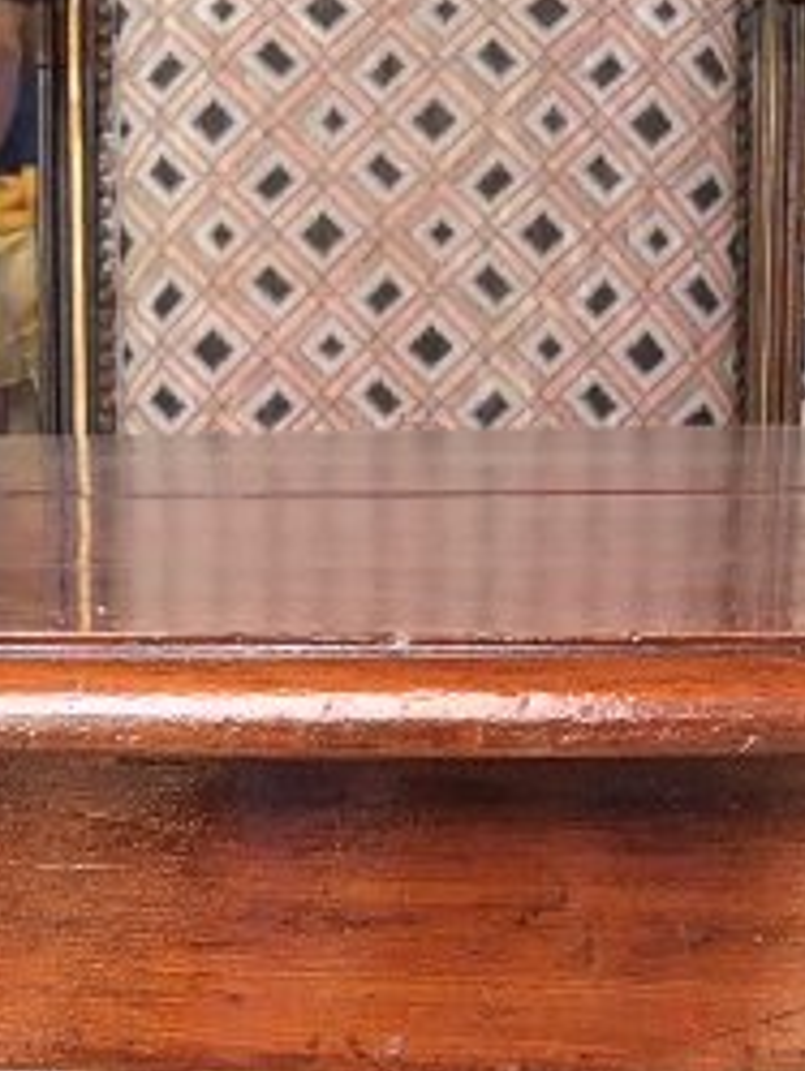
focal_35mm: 135
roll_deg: +0.7
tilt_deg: -21.5
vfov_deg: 12.8
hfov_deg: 11.0
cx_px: 349
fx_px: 4182
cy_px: 2116
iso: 25
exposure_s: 1/50
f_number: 1.8
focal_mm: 3.99
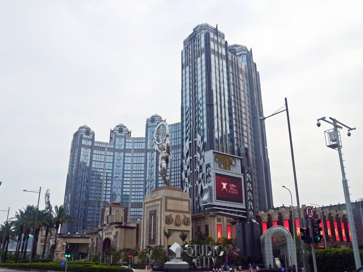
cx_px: 177
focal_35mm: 32
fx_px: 336
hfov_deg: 56.8
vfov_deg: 44.2
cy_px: 140
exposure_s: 1/500
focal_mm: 15
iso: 160
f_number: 8
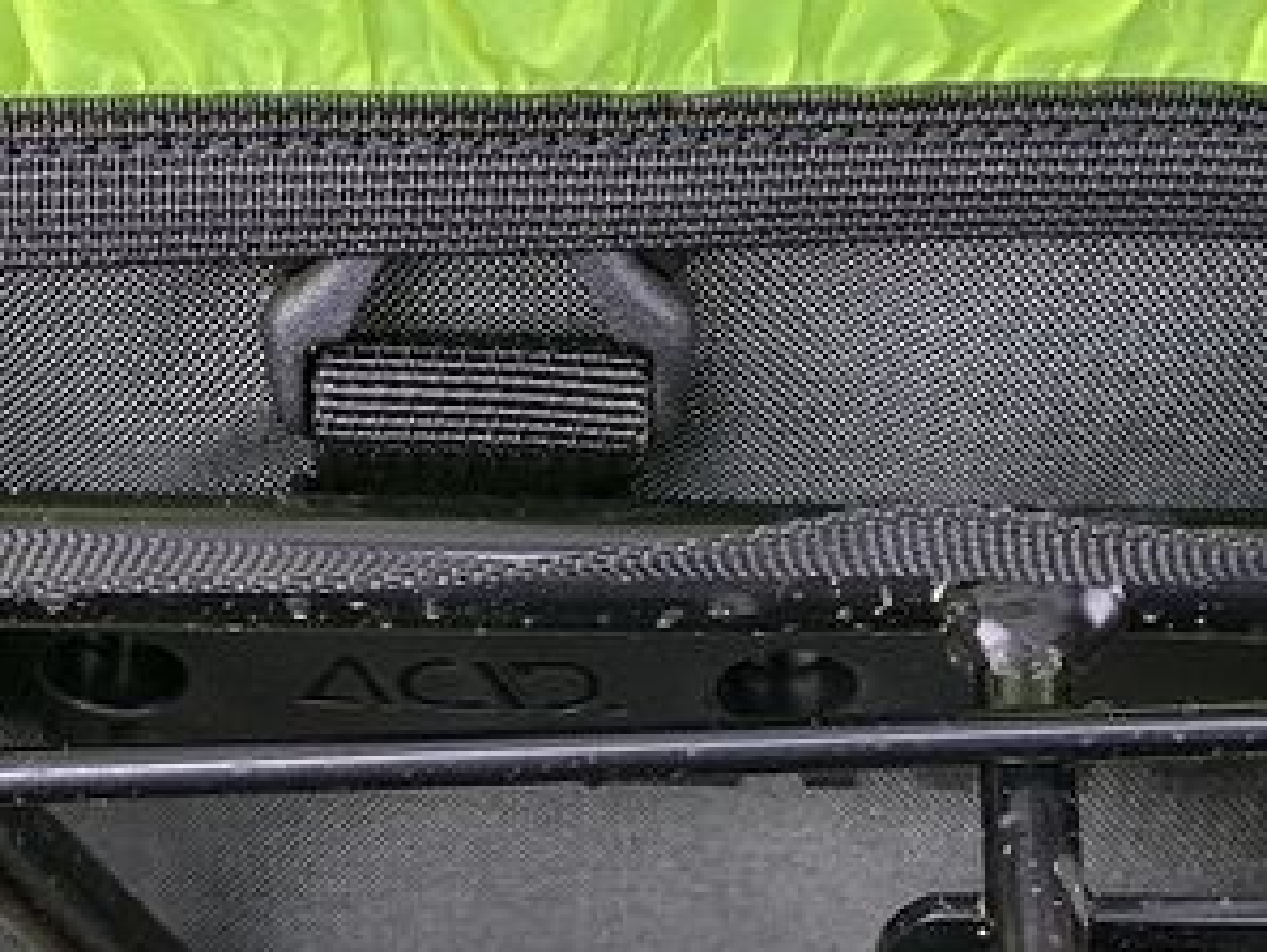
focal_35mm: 112
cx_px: 593
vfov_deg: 13.0
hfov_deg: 17.6
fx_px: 4101
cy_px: 969
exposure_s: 1/122
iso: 40
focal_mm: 4.25
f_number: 1.8
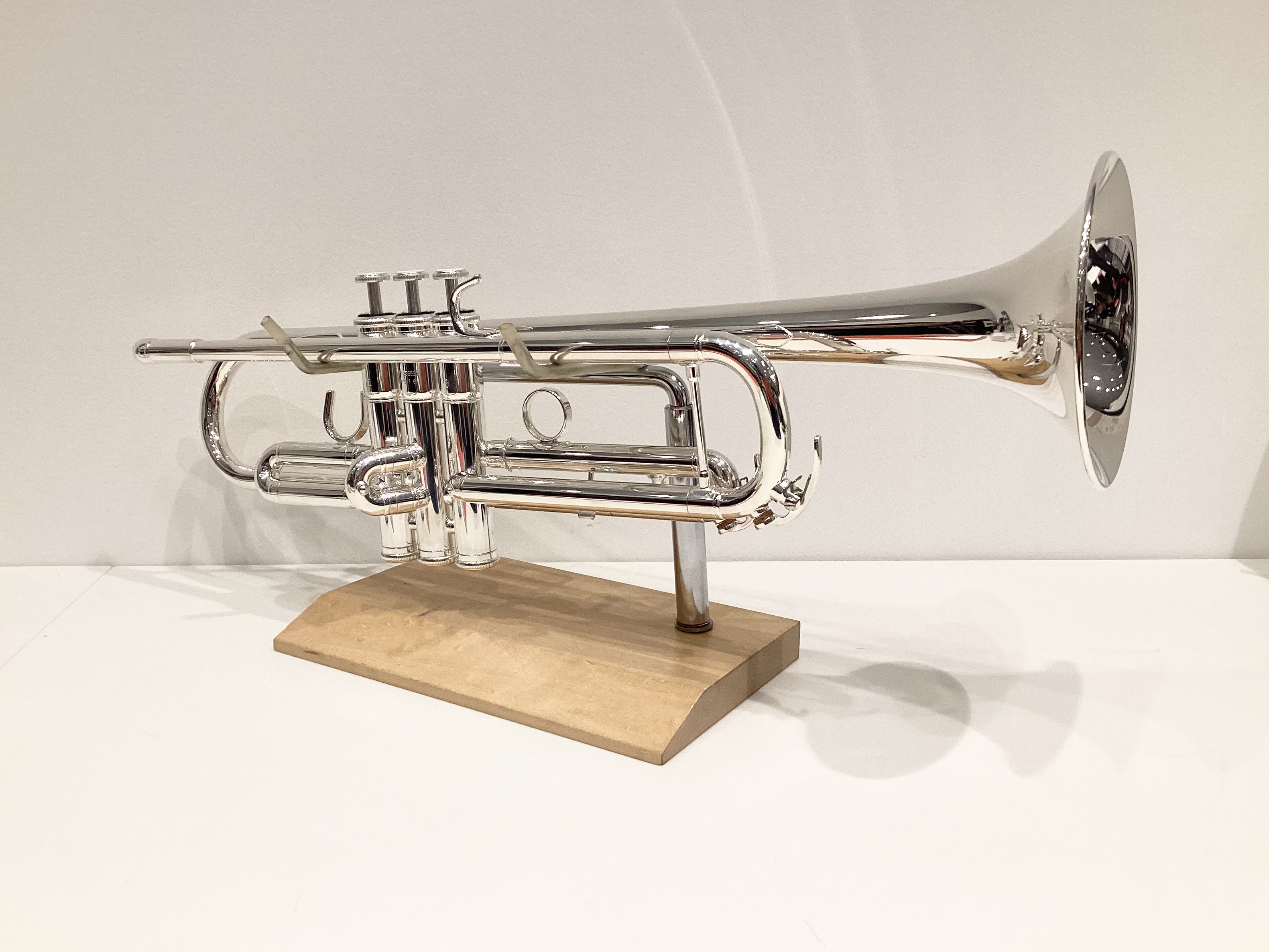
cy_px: 481
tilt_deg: -14.3
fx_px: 1173
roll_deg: -1.6
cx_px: 618
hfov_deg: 56.8
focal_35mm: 32
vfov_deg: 44.2
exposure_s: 1/100
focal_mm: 3.3
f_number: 2.4
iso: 40
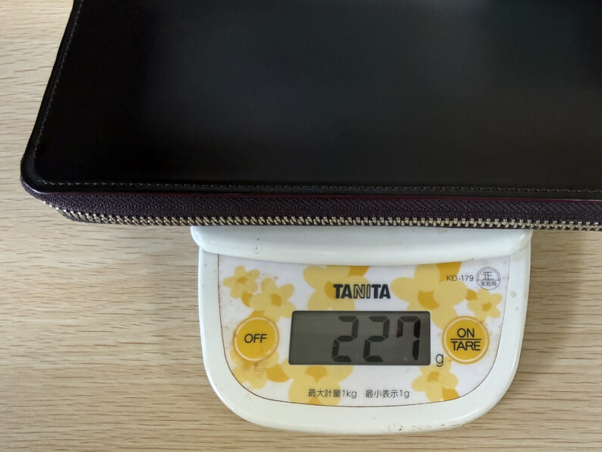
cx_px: 370
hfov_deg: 57.7
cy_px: 223
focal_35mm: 31
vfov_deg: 45.5
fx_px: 539
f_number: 2.2
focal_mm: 2.22
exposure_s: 1/75
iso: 320
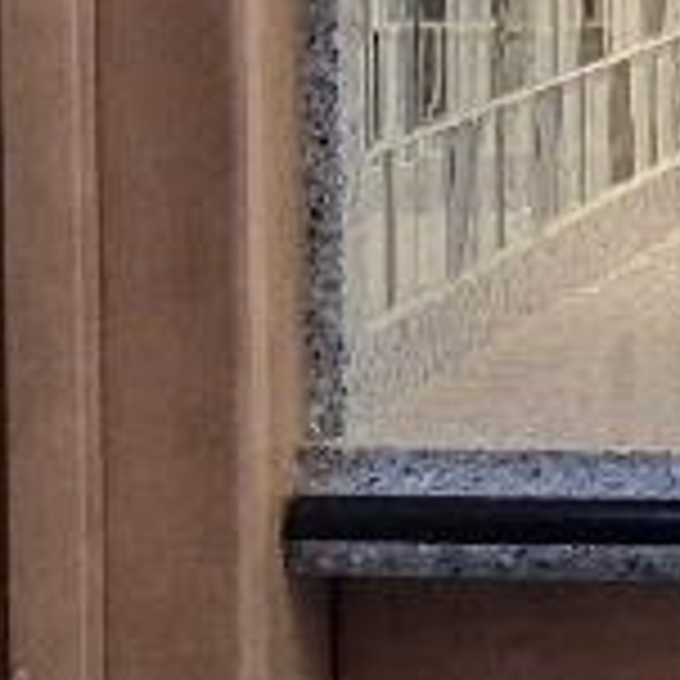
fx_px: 4801
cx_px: 1500
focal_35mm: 216
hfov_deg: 7.7
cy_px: -9
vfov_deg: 8.1
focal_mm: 5.4
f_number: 1.8
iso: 800
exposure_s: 1/120
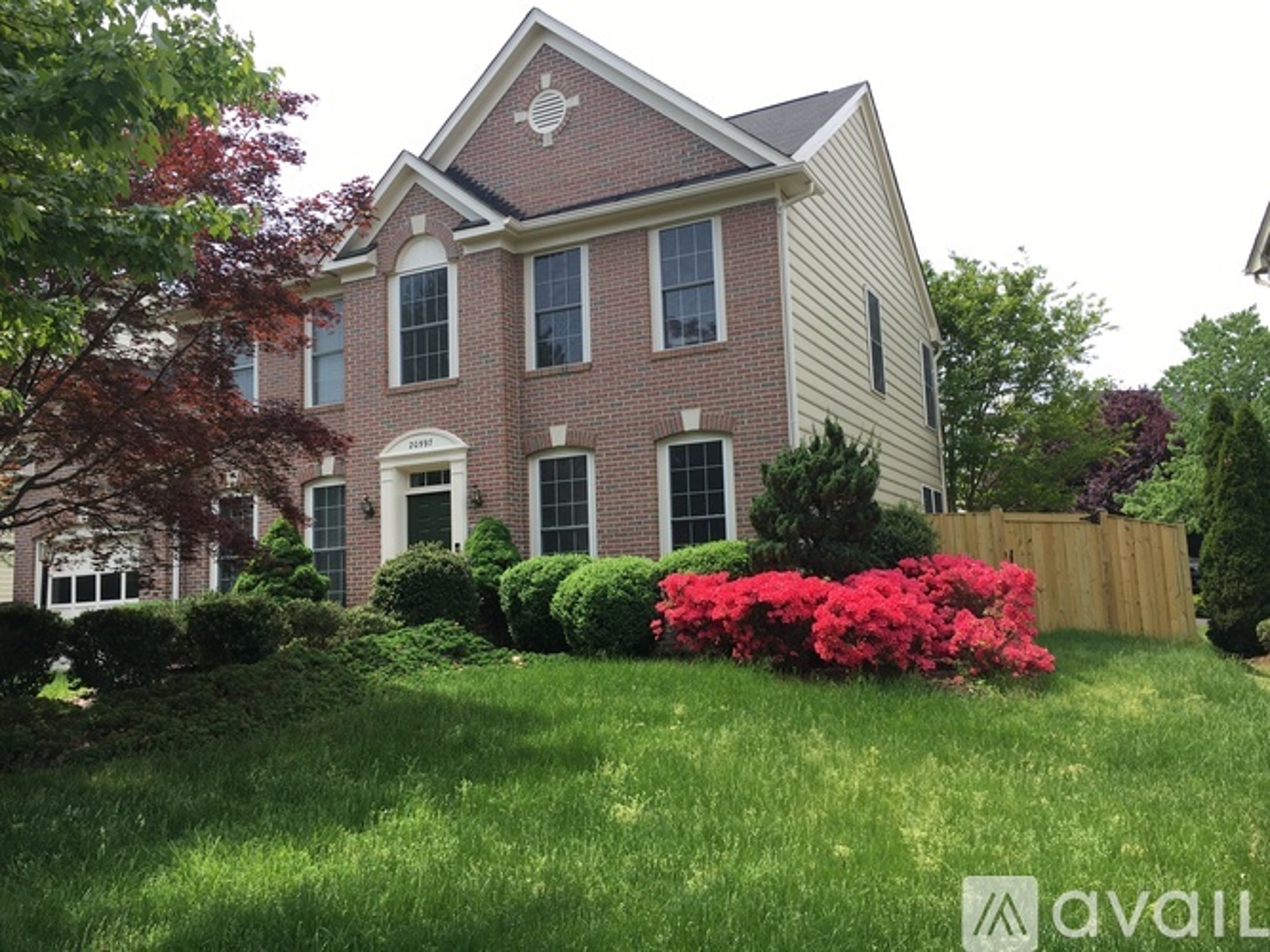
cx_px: 635
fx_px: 1064
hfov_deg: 61.7
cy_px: 476
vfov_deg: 48.2
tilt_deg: +6.6
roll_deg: +2.2
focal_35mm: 29
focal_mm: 4.15
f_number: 2.2
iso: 25
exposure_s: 1/746
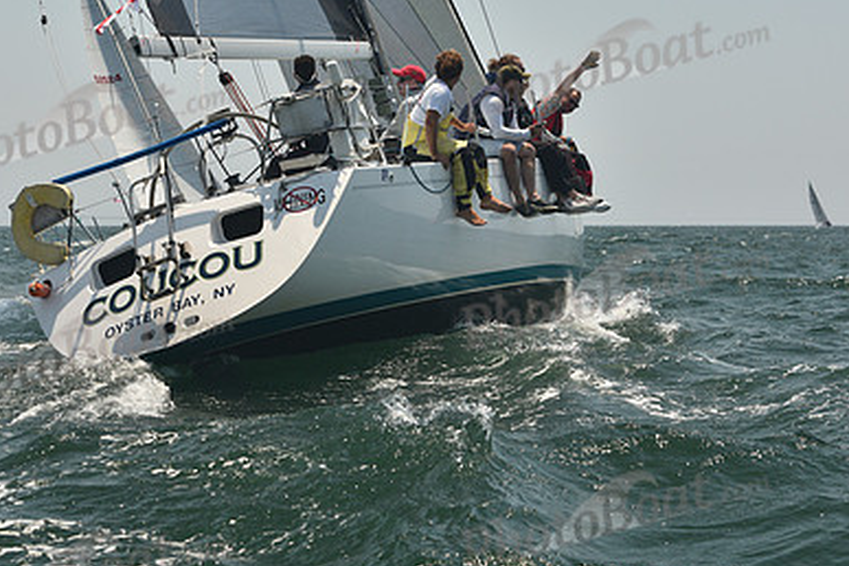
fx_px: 2476
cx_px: 349
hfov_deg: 19.4
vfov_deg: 13.0
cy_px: 210
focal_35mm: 105
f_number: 6.3
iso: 250
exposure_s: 1/640
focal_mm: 70
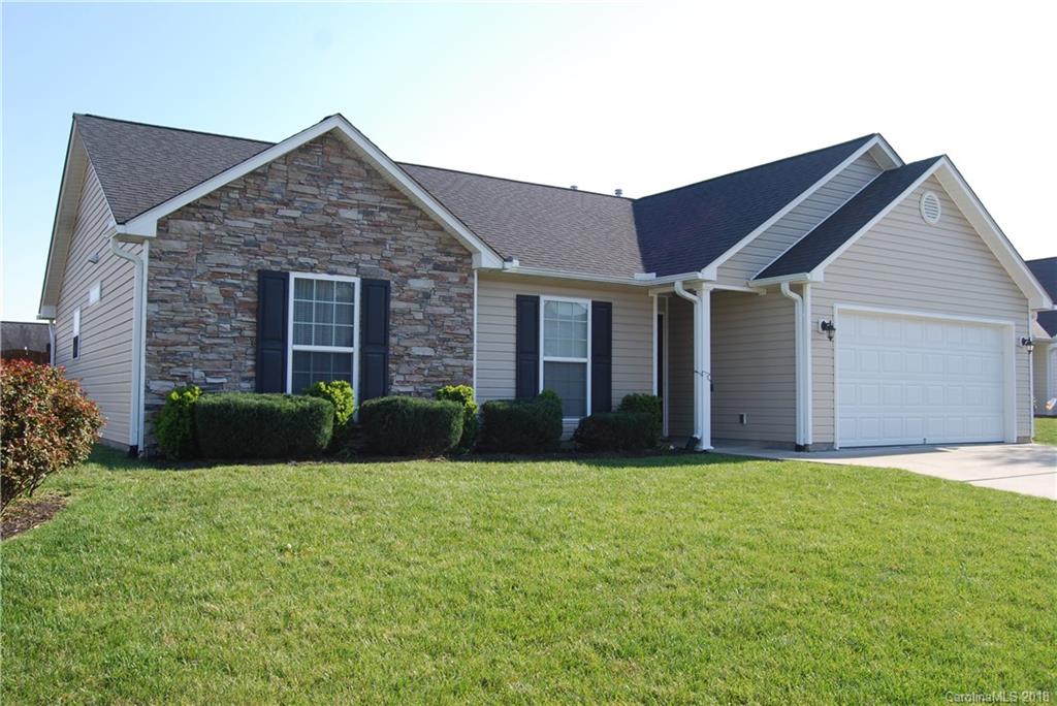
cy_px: 353
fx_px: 881
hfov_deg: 61.9
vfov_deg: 43.7
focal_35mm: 30
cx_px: 528
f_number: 6.3
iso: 100
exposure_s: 1/160
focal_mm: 20
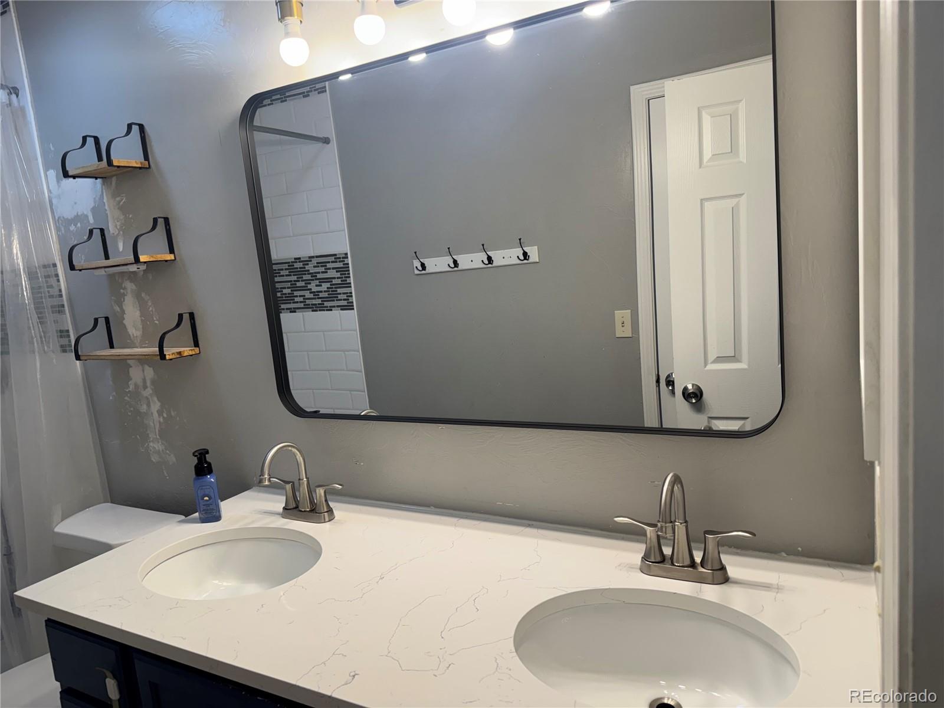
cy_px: 354
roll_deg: +5.7
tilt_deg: -7.8
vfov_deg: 56.8
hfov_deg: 71.6
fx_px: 654
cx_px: 472
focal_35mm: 24
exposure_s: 1/120
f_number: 1.78
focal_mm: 6.76
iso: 80
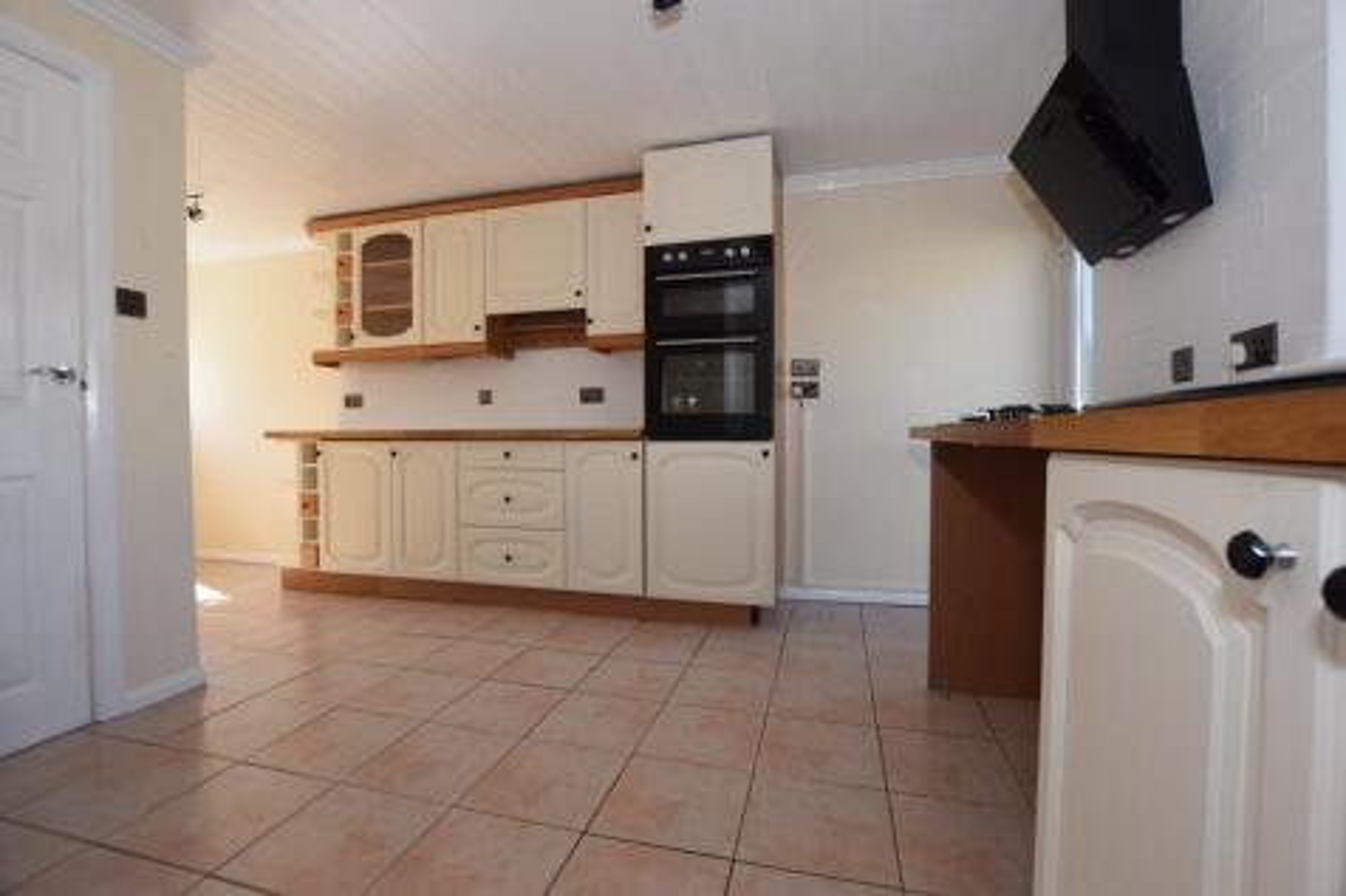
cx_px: 673
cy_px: 448
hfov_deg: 100.4
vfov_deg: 77.3
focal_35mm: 15
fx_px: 561
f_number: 5.6
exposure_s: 1/125
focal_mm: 10
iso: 320
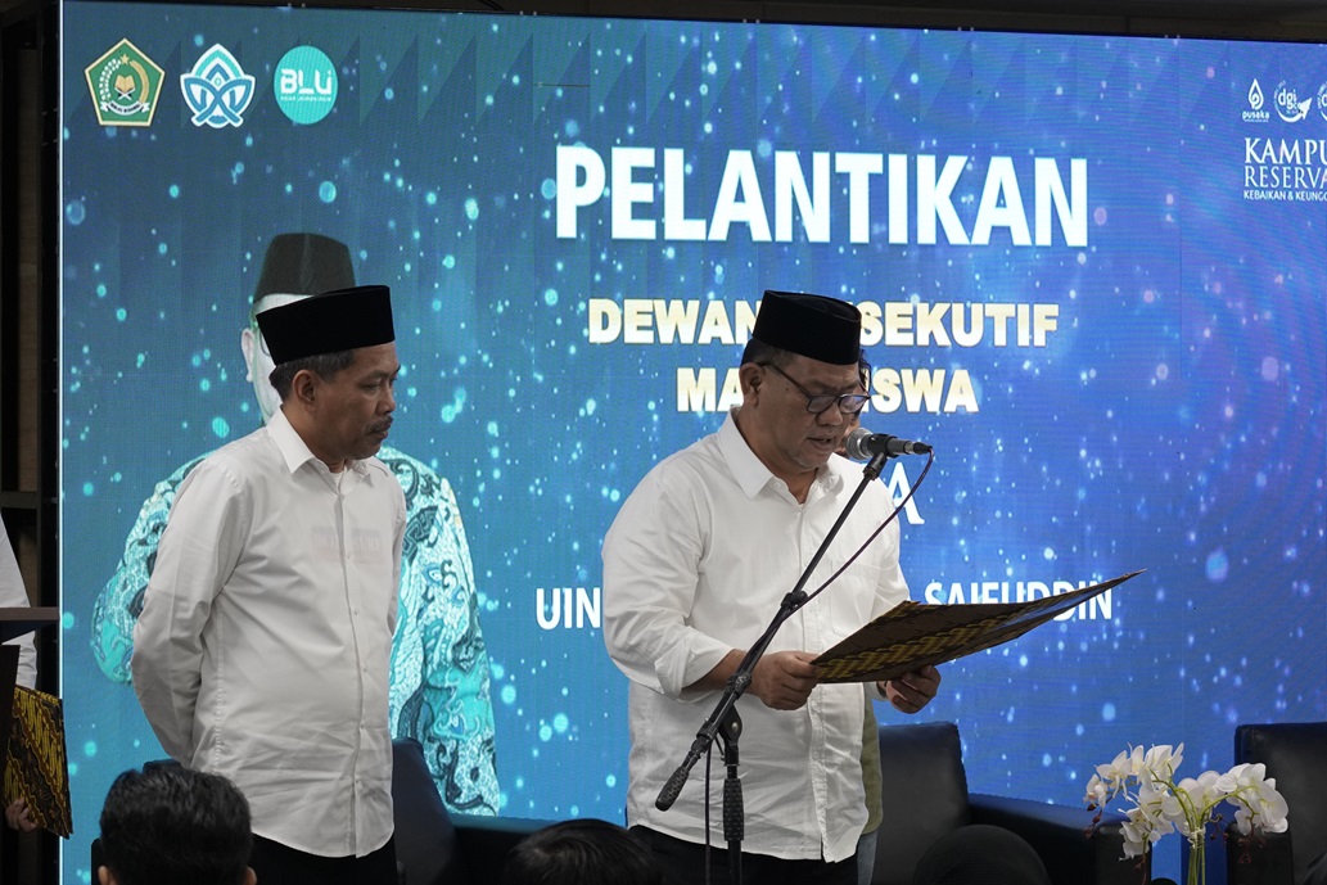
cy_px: 442
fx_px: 3871
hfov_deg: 19.5
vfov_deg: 13.0
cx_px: 664
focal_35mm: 105
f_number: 5.6
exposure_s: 1/100
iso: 1250
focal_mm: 70
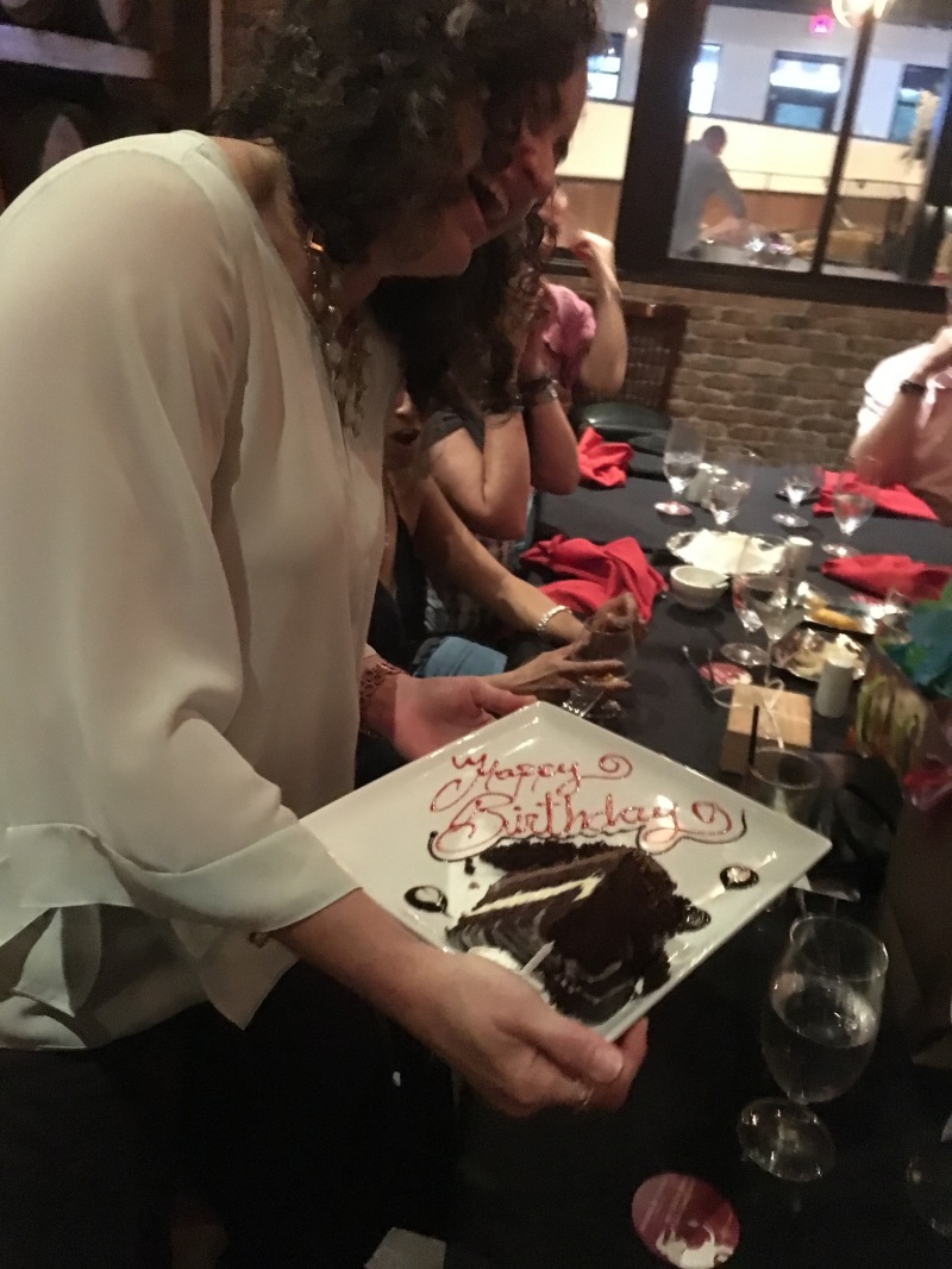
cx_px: 476
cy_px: 634
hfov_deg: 48.2
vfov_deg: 61.6
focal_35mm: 29
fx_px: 1063
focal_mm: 4.15
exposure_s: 1/15
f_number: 2.2
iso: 1600
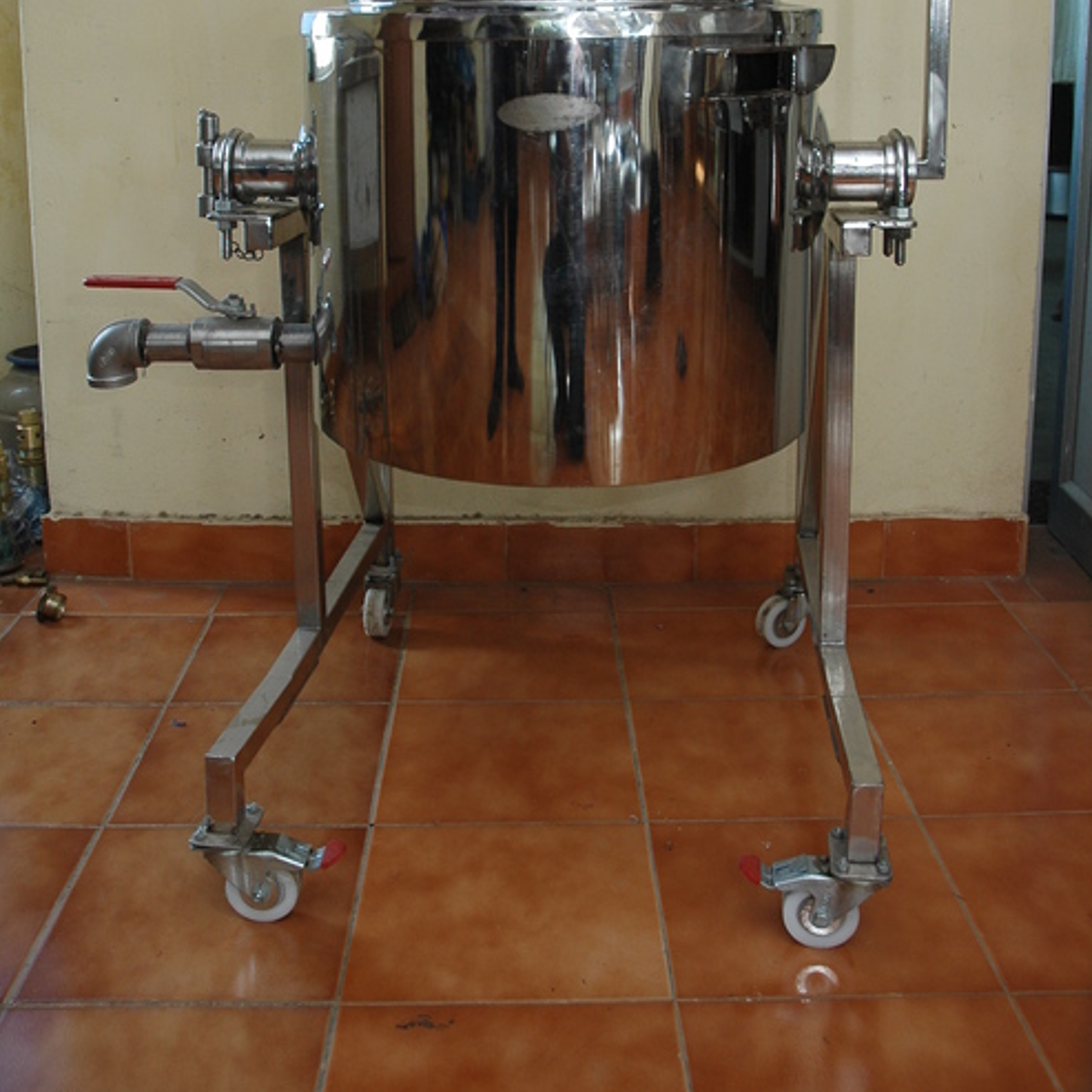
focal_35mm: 35
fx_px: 1249
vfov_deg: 45.9
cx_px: 545
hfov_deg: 47.2
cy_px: 301
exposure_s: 1/60
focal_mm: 18
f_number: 4.5
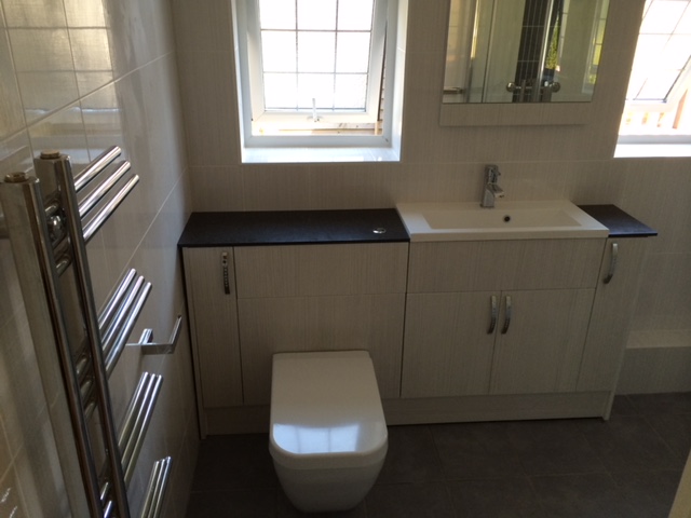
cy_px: 259
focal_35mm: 30
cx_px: 346
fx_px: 599
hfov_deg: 60.0
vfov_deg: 46.8
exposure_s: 1/40
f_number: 2.2
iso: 50
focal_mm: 4.12
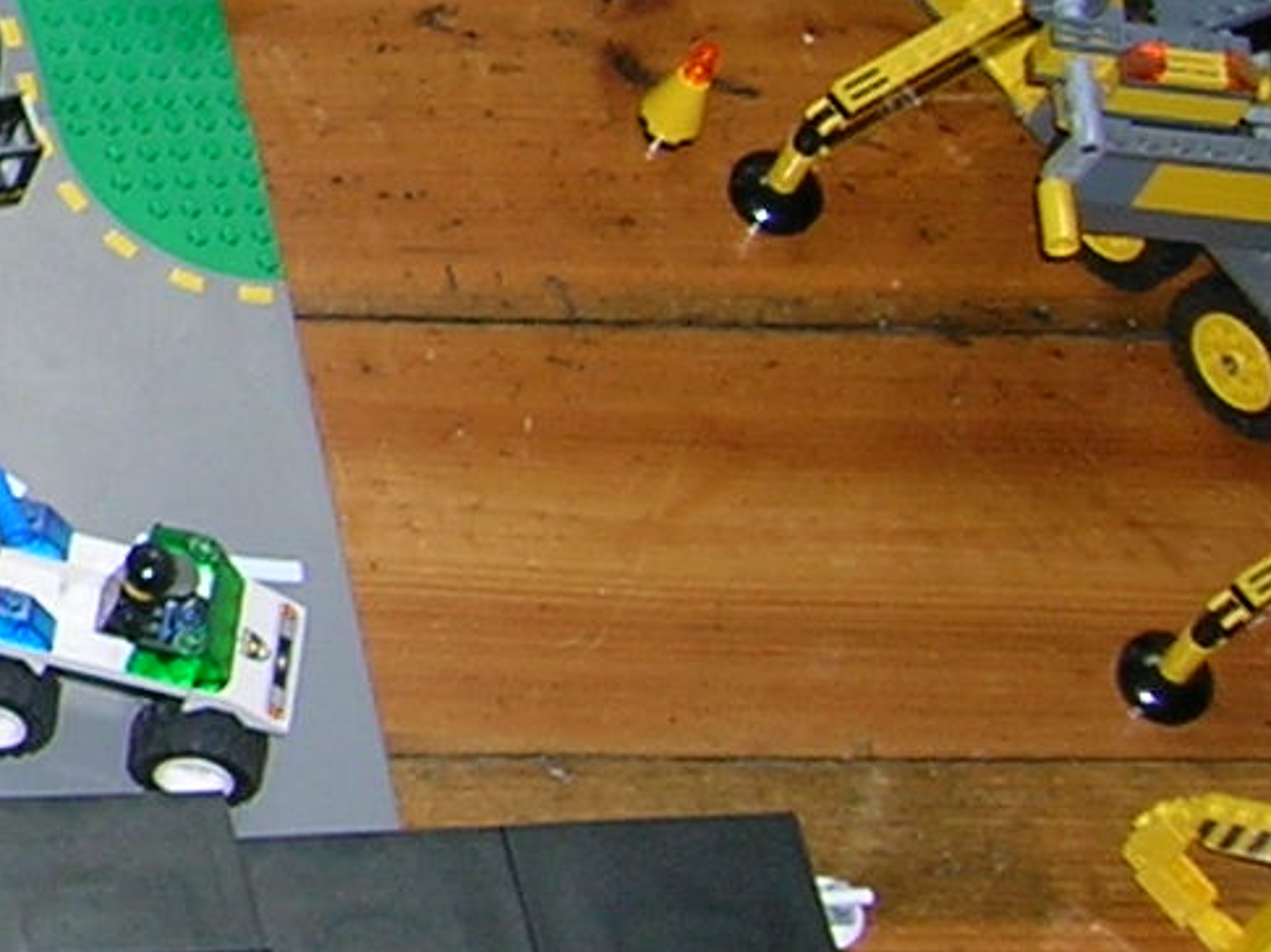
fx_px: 5872
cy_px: -71
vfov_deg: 9.2
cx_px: -1383
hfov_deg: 11.1
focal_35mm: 160
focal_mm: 5.7
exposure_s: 1/60.1
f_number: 2.9
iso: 52
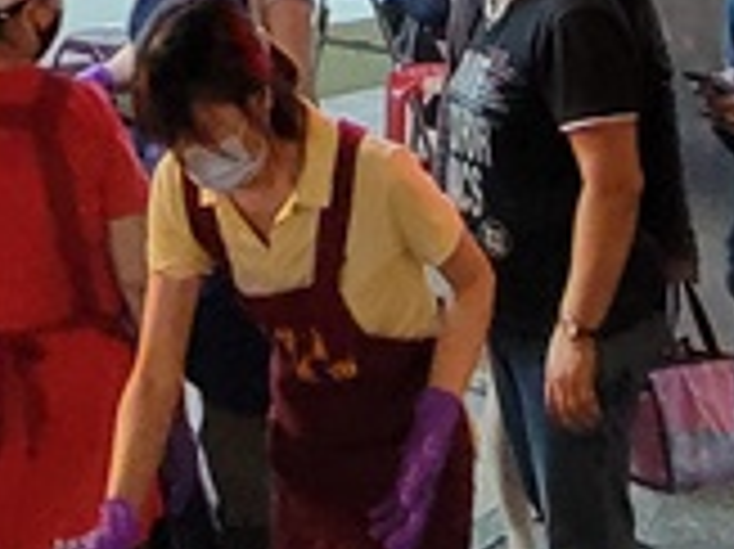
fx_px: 1695
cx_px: -59
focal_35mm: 80
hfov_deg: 23.1
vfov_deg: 13.8
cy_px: -724
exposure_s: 1/40
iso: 400
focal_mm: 2.2
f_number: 2.2
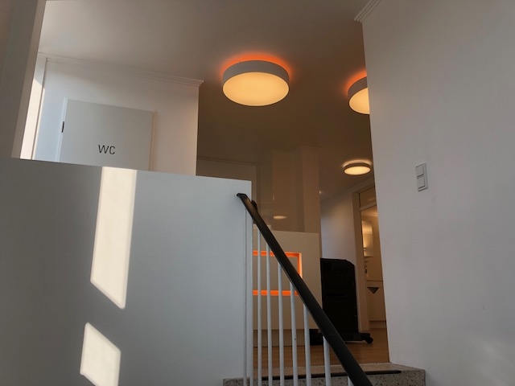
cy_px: 193
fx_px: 417
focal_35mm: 28
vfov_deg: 49.7
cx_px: 258
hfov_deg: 63.4
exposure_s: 1/422
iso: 20
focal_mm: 4
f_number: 1.8
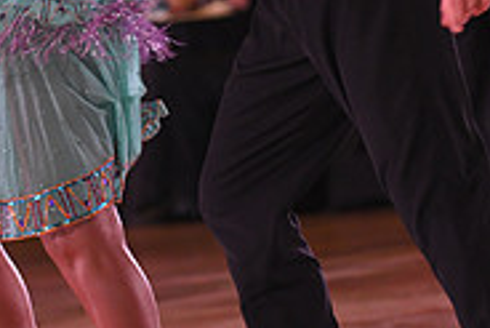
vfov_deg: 2.2
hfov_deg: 3.3
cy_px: -176
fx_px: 8582
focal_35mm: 630
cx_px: 100
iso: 2000
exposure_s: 1/200
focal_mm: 200
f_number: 5.6
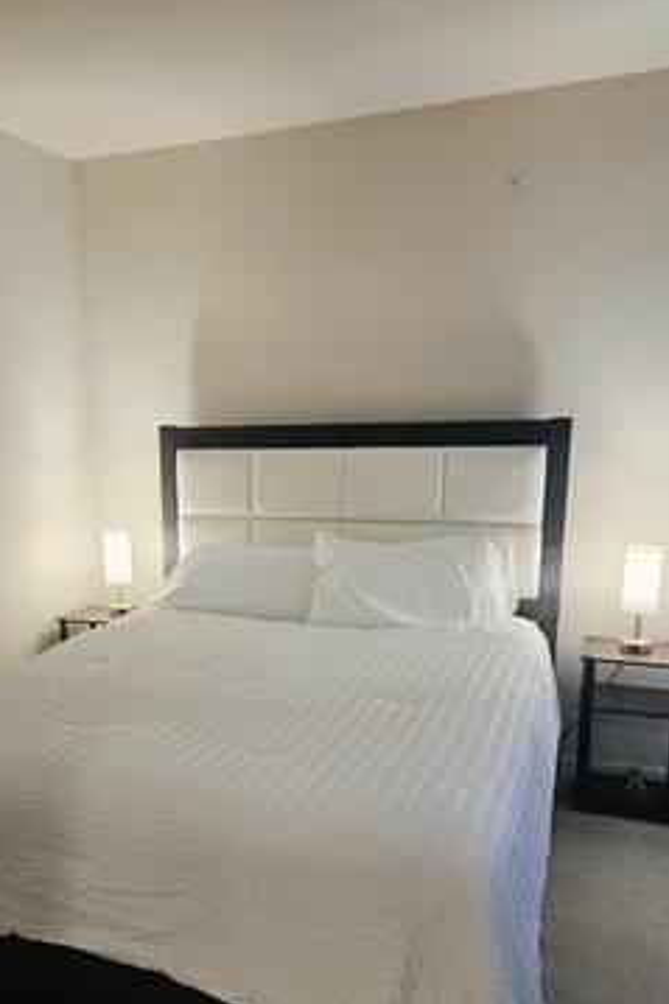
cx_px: 210
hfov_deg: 40.4
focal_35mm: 32
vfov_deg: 58.2
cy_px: 610
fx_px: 893
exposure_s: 1/120
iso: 320
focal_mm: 5.4
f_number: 1.8
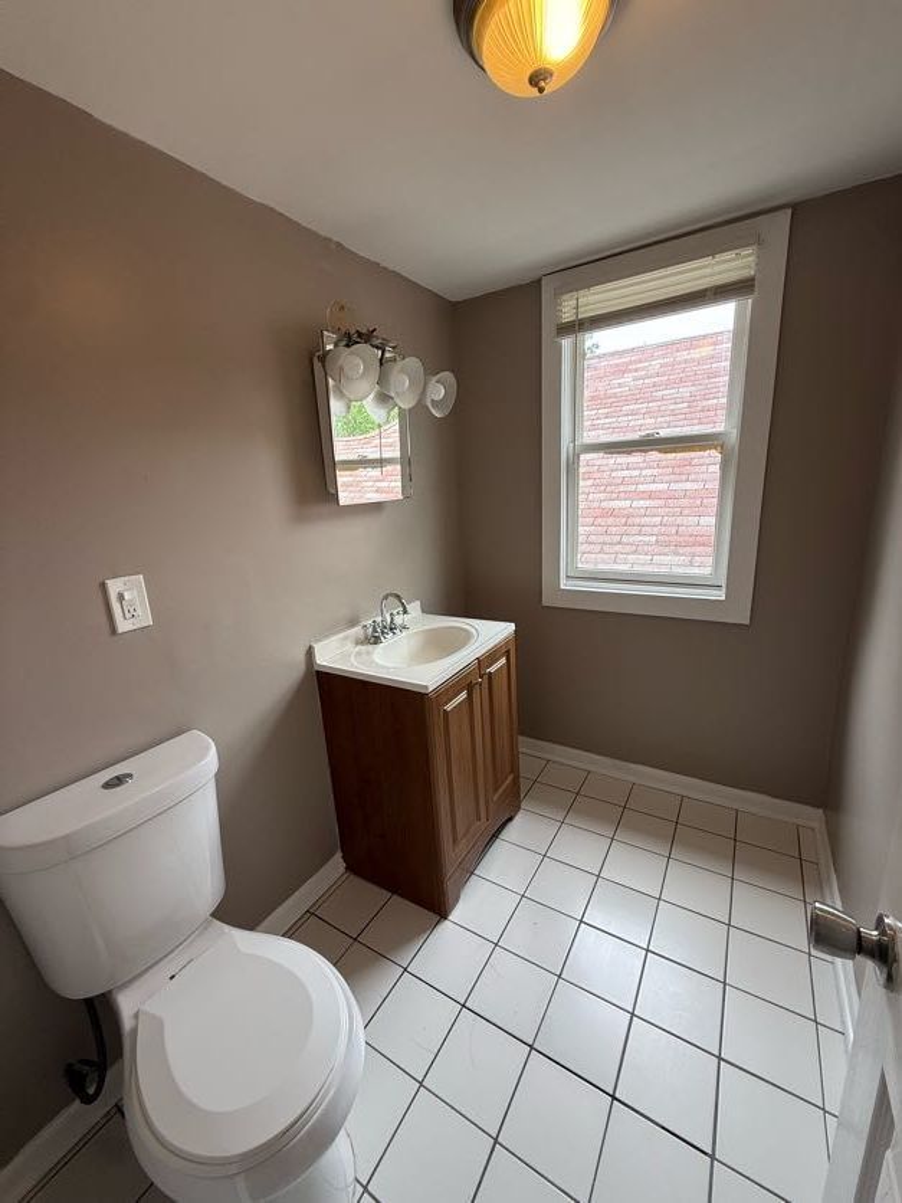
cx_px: 451
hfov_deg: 85.7
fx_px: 486
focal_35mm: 14
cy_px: 602
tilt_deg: -12.9
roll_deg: +3.2
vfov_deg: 102.1
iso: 64
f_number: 2.2
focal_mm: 2.22
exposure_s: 1/99
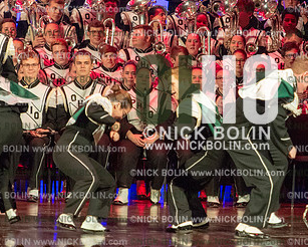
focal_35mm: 390
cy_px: 102
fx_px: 3557
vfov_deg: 4.0
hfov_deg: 5.0
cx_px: 207
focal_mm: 220
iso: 8000
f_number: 5.6
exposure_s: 1/320
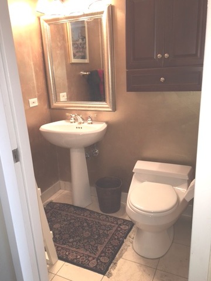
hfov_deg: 48.2
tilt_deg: -16.7
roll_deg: +3.1
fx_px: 236
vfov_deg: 61.7
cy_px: 140
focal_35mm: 29
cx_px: 106
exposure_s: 1/30
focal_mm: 4.15
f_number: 2.2
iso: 40
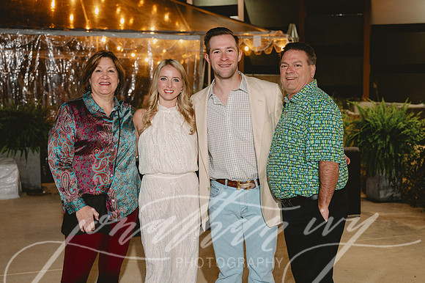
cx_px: 229
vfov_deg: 23.7
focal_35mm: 57
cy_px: 141
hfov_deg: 35.0
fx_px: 674
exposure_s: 1/50
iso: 1600
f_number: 4
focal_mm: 53
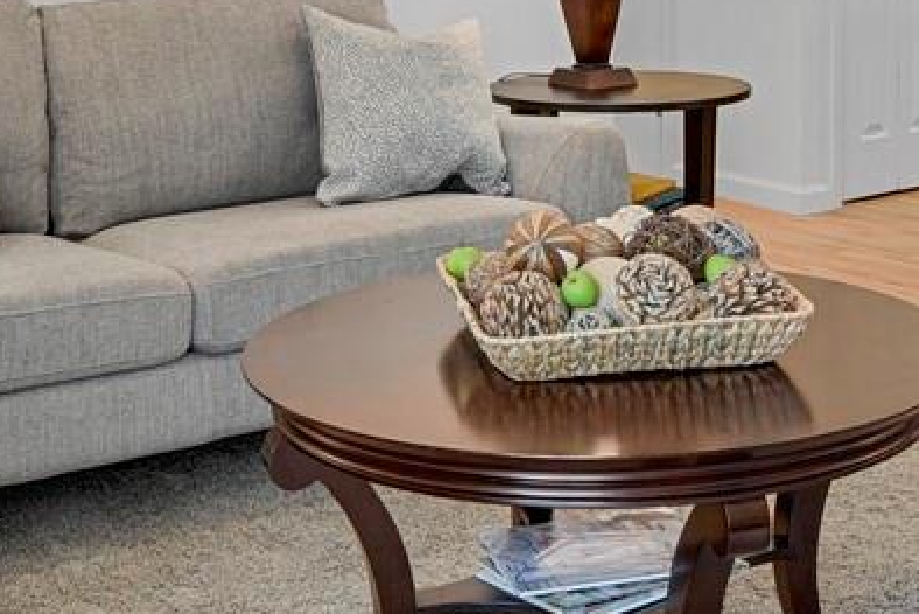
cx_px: 584
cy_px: -152
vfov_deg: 18.6
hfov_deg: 29.1
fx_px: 1762
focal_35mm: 69
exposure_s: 1.6
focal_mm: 17
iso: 250
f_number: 8
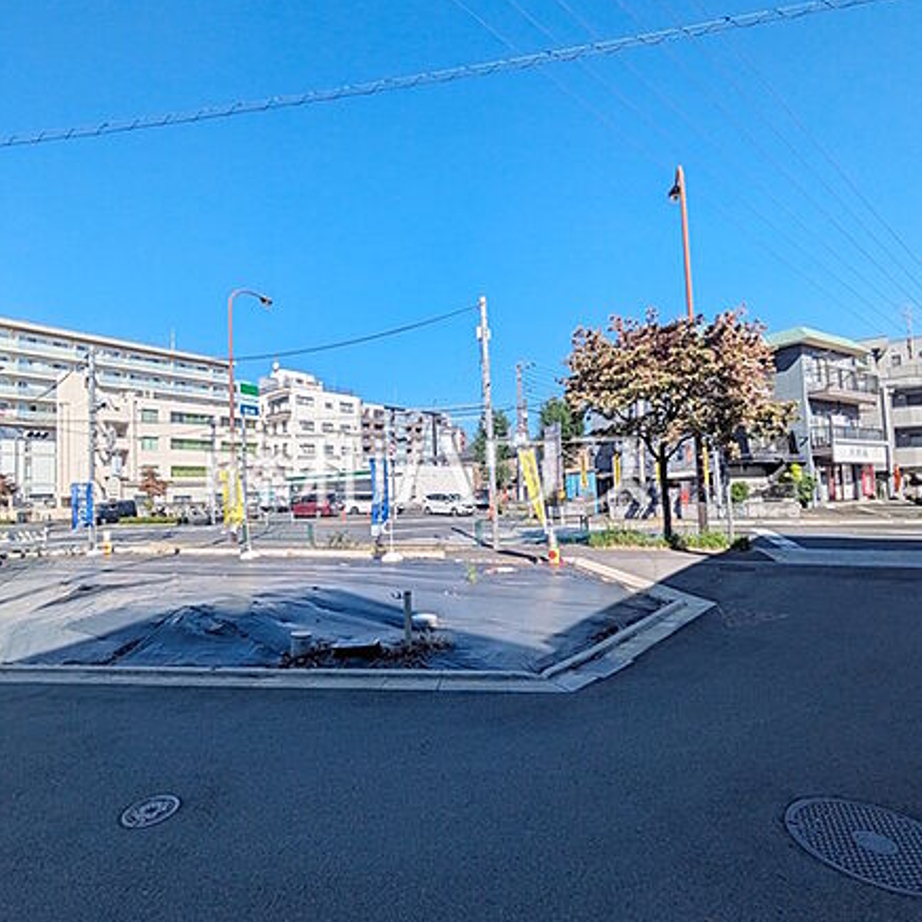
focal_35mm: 17
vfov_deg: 84.0
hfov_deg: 83.8
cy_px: 468
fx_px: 512
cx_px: 426
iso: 46
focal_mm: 1.83
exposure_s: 1/1783
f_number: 2.2
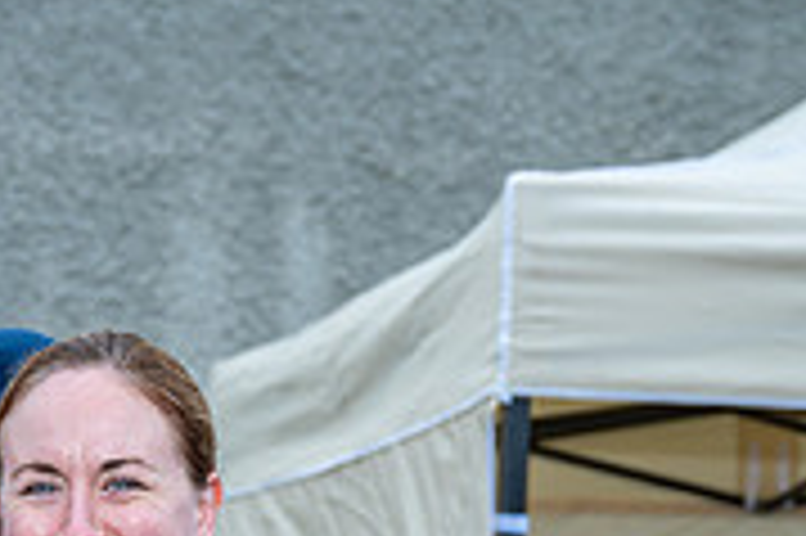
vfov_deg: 10.0
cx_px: 99
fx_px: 2975
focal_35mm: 133
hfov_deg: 15.3
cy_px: 809
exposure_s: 1/200
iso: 100
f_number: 4
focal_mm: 41
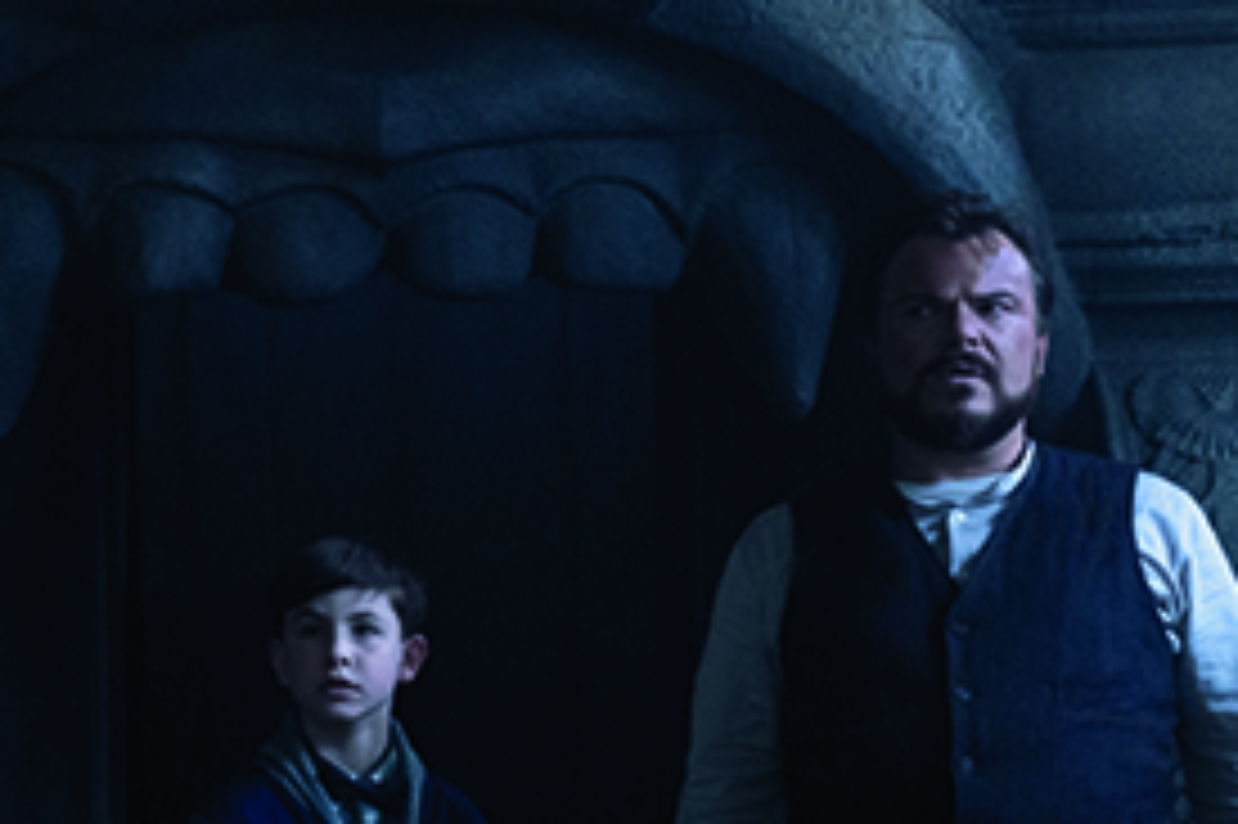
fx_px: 3918
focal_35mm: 114
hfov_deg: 17.9
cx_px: 329
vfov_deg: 11.9
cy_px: 759
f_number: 3.5
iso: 8000
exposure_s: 1/100
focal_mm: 54
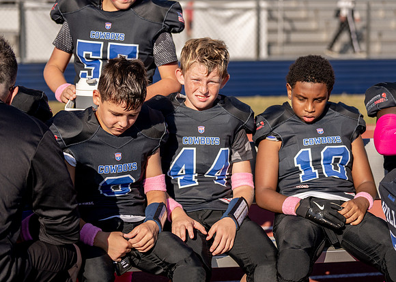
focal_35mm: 92
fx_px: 1030
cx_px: 195
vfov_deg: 15.6
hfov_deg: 21.8
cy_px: 107
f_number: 2.8
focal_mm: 70
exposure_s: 1/3200
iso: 160
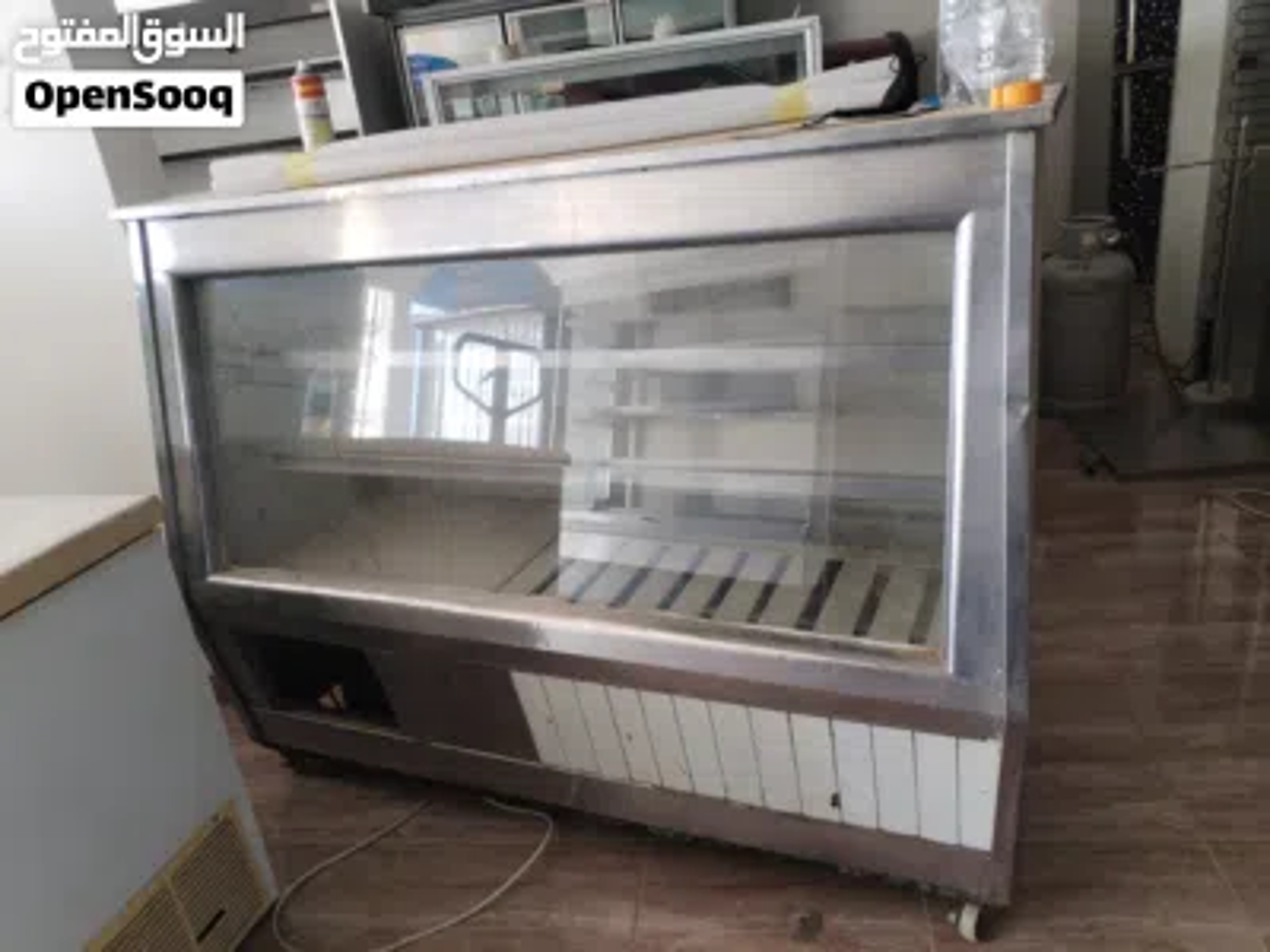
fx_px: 1064
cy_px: 476
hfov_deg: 61.7
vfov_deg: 48.2
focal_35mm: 29
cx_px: 635
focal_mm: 4.75
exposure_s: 1/33.3
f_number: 1.8
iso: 396
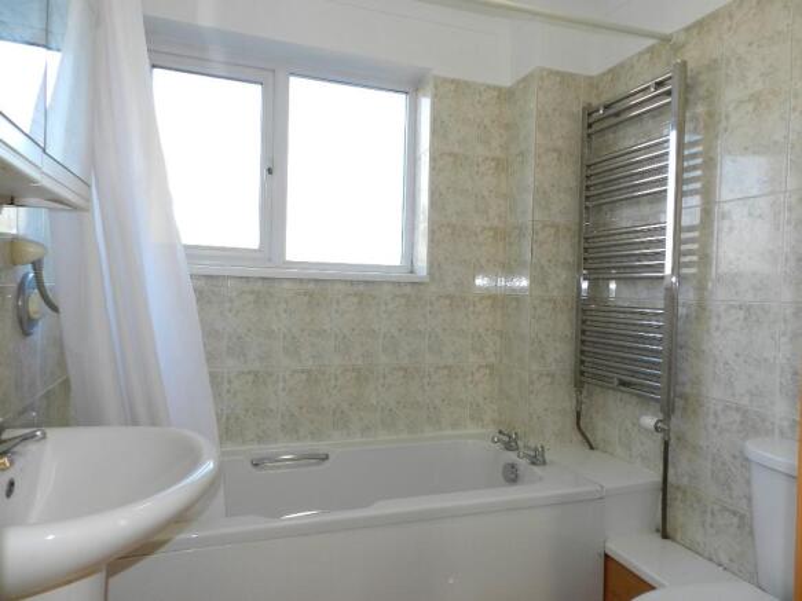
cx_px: 401
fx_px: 533
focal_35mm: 23
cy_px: 300
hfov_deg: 73.9
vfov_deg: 58.9
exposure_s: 1/60
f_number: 3.4
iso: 160
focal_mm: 4
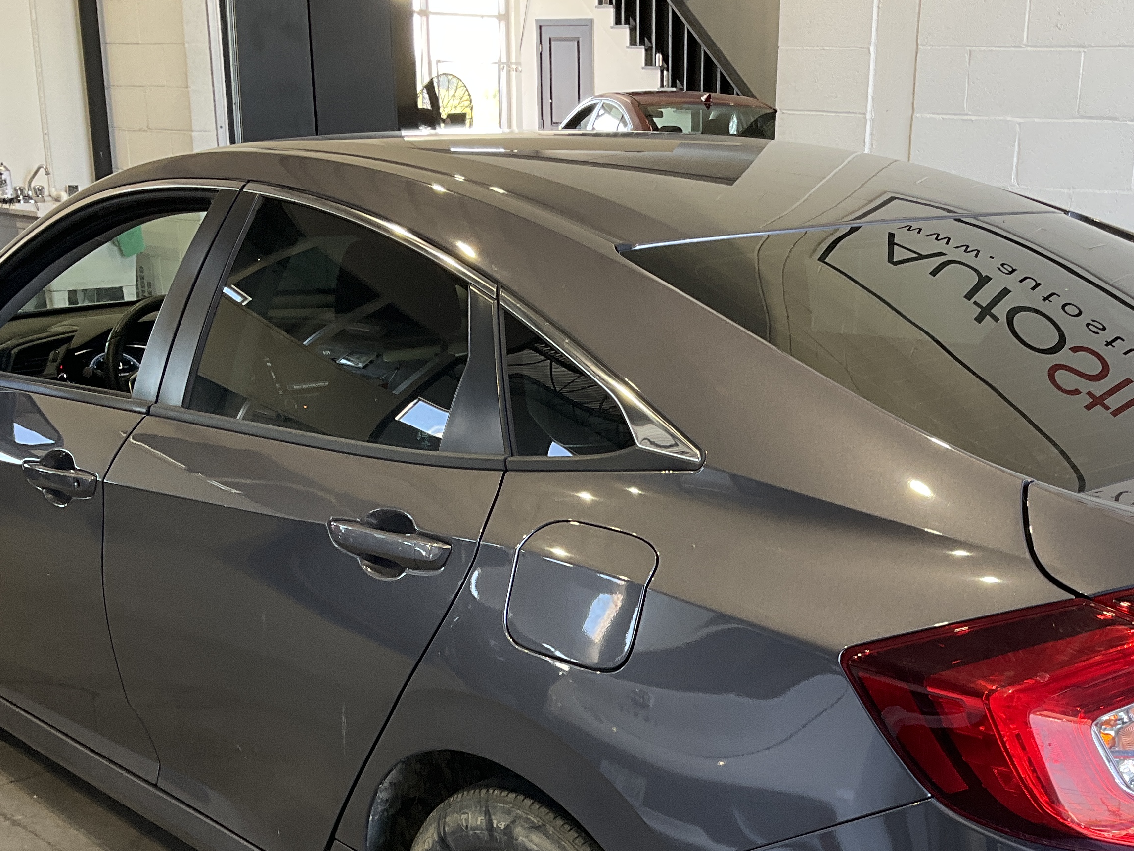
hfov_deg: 37.3
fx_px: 1671
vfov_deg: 27.8
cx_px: 701
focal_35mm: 51
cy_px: 716
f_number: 1.8
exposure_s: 1/60
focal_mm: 3
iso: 40
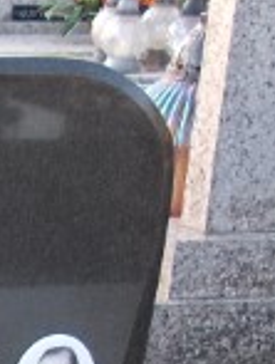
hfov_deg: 8.3
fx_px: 1740
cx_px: -401
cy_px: 579
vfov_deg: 11.4
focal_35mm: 165
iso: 80
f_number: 3.1
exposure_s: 1/60
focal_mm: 5.3
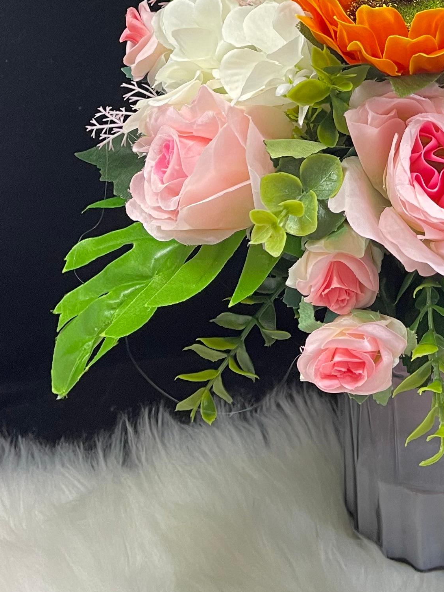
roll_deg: +3.3
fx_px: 1146
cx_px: 435
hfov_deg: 21.2
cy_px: -45
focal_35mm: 67
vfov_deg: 26.8
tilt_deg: -18.2
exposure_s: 1/50
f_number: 1.6
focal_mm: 5.1
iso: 80
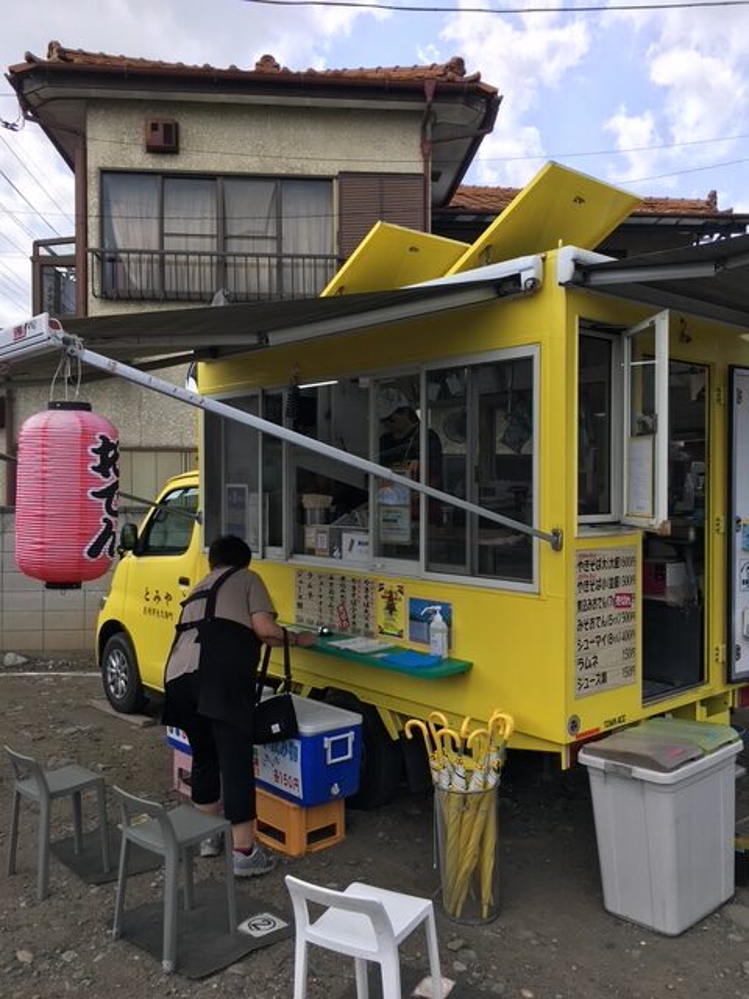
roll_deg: -0.2
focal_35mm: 29
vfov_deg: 61.7
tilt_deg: -0.4
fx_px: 837
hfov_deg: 48.2
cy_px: 500
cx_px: 374
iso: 25
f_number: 2.2
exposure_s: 1/680
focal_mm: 4.15
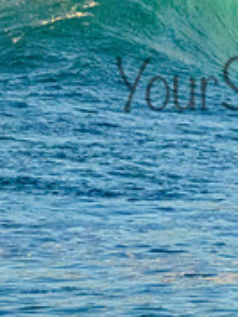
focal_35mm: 3454
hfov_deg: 0.4
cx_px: 355
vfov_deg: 0.6
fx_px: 31626
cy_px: 61
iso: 5000
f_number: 11
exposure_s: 1/2000
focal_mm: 800
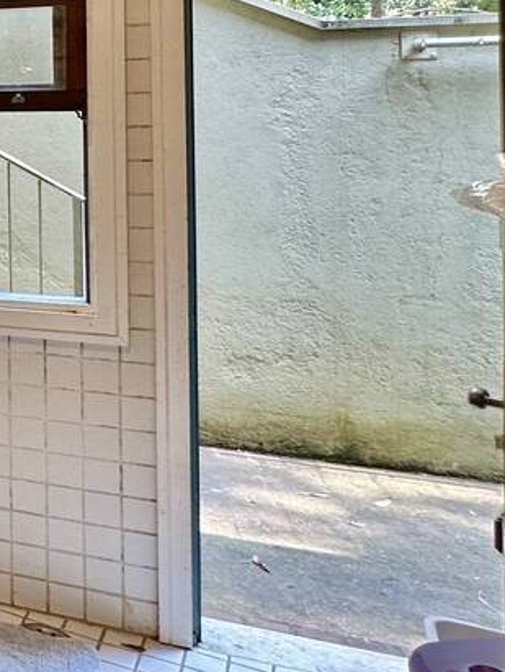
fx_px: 952
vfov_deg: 37.2
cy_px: 111
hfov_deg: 20.1
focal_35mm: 49
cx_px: -435
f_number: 2.2
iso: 125
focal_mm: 2.22
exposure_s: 1/120
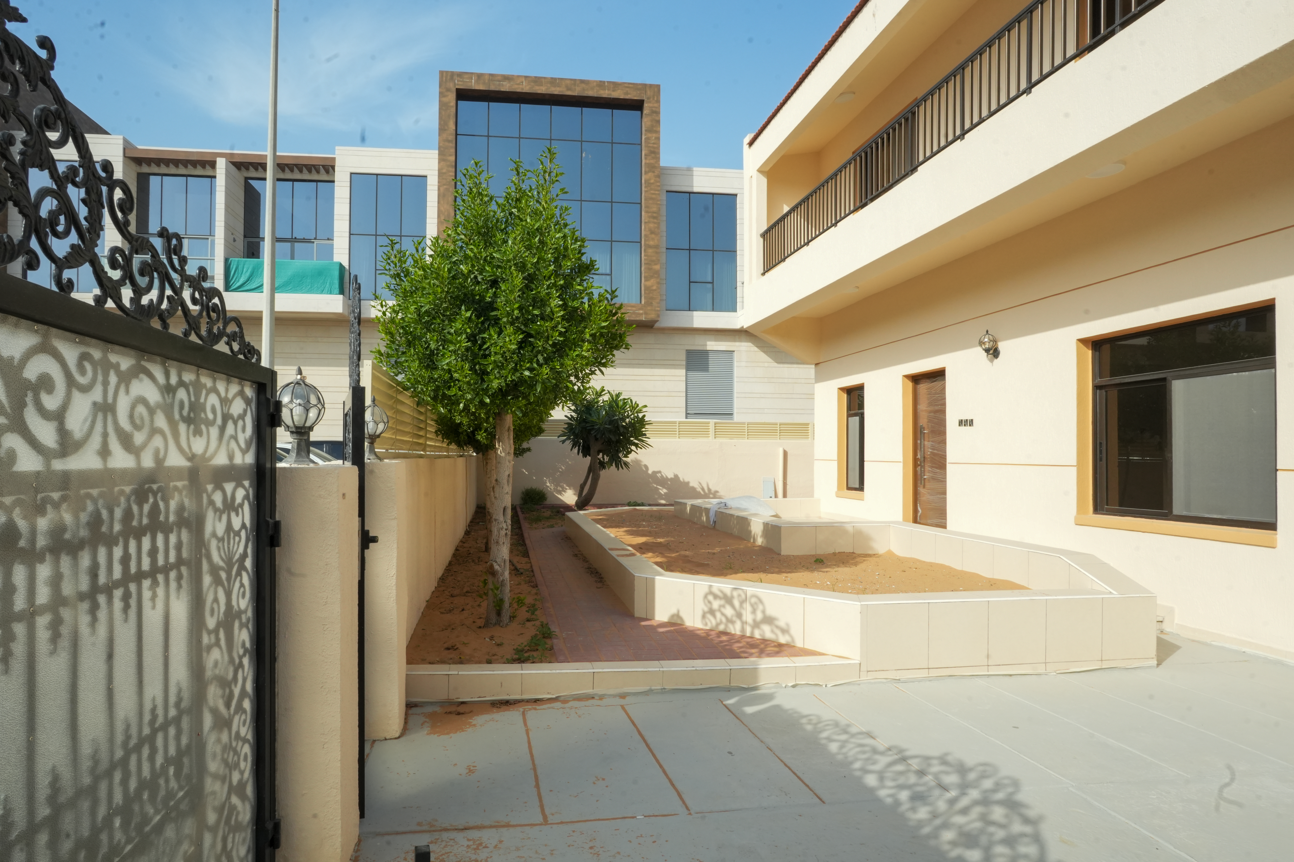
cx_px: 647
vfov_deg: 61.9
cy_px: 431
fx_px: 719
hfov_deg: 84.0
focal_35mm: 20
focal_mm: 20
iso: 1250
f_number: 22
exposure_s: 1/350
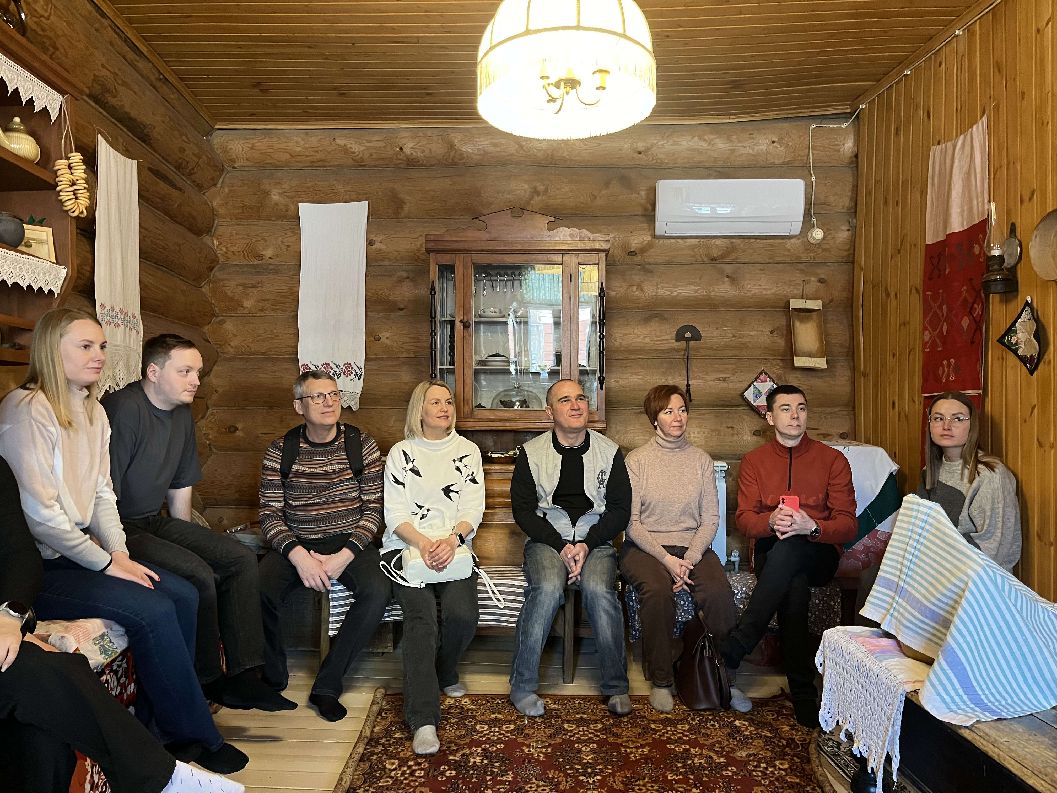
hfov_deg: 67.3
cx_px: 528
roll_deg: -0.5
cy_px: 396
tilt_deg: +2.5
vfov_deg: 53.1
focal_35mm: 26
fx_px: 794
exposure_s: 1/50
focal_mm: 5.1
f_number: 1.6
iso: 500
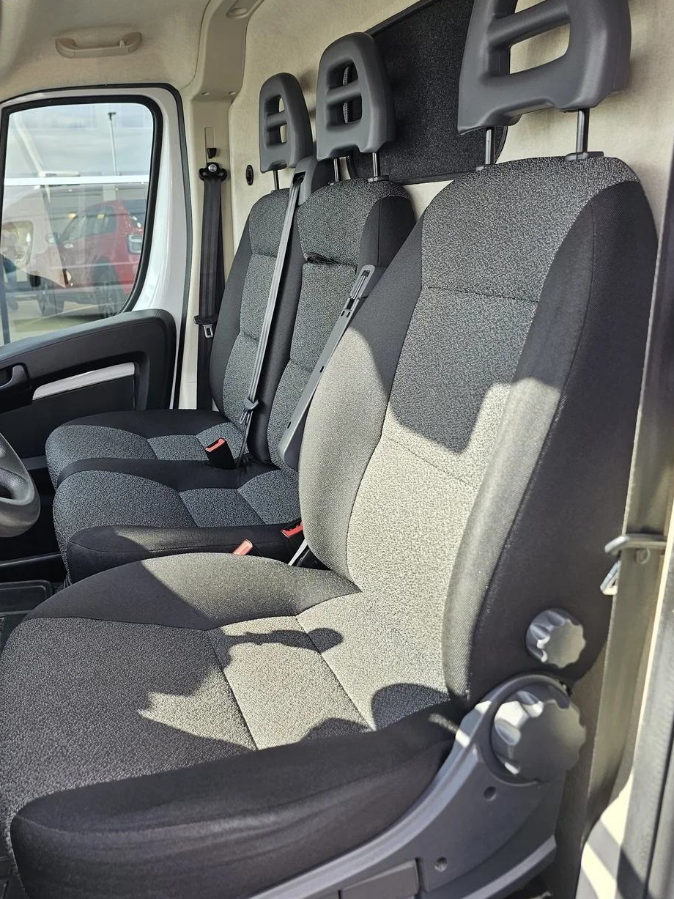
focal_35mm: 30
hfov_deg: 46.3
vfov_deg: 59.3
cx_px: 242
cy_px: 348
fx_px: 779
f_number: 1.7
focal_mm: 6.3
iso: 20
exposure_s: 1/100
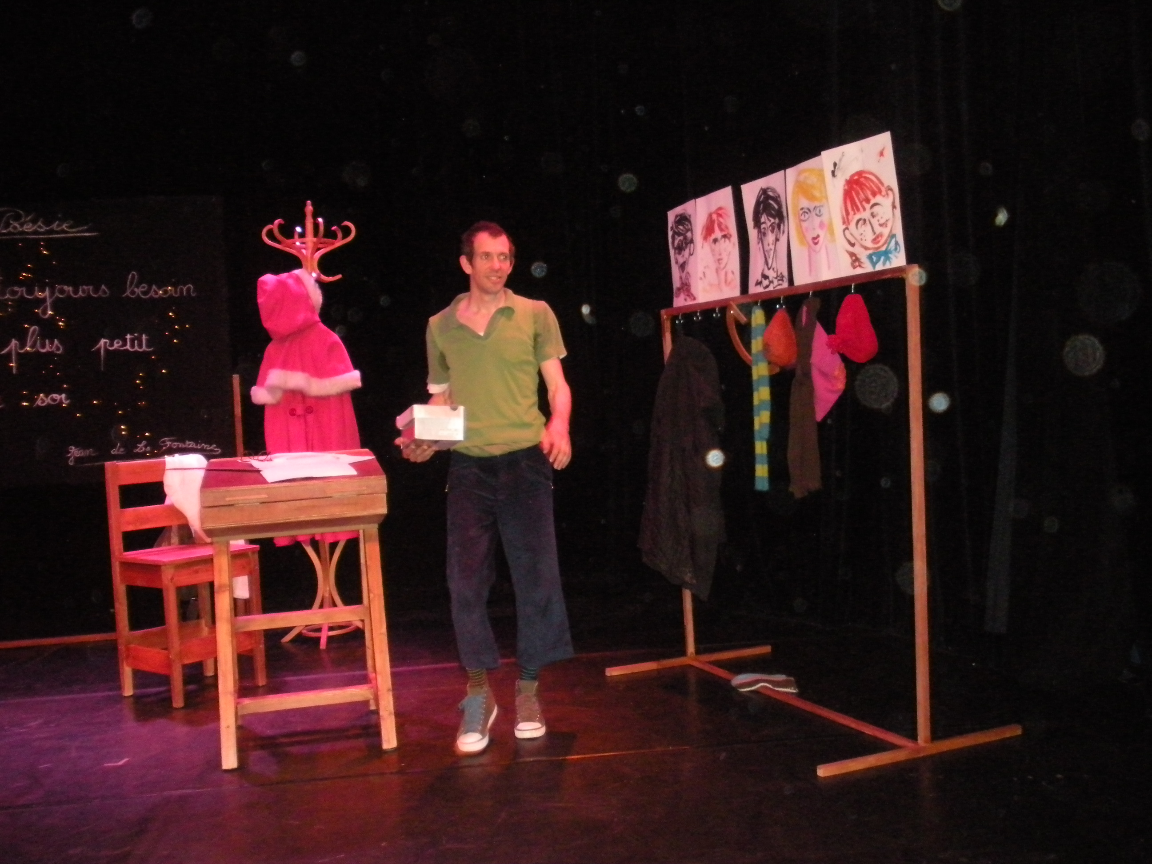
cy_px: 432
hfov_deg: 52.6
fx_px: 1165
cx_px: 576
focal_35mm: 35
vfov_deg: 40.7
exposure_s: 1/60
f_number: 3.5
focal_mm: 6.3
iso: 800
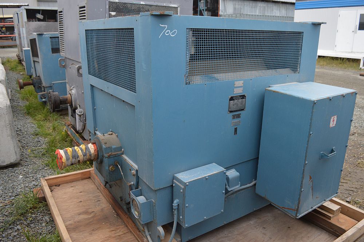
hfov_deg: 67.4
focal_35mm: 27
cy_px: 121
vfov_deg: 47.9
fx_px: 273
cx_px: 182
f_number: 4
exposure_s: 1/60
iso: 400
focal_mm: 18
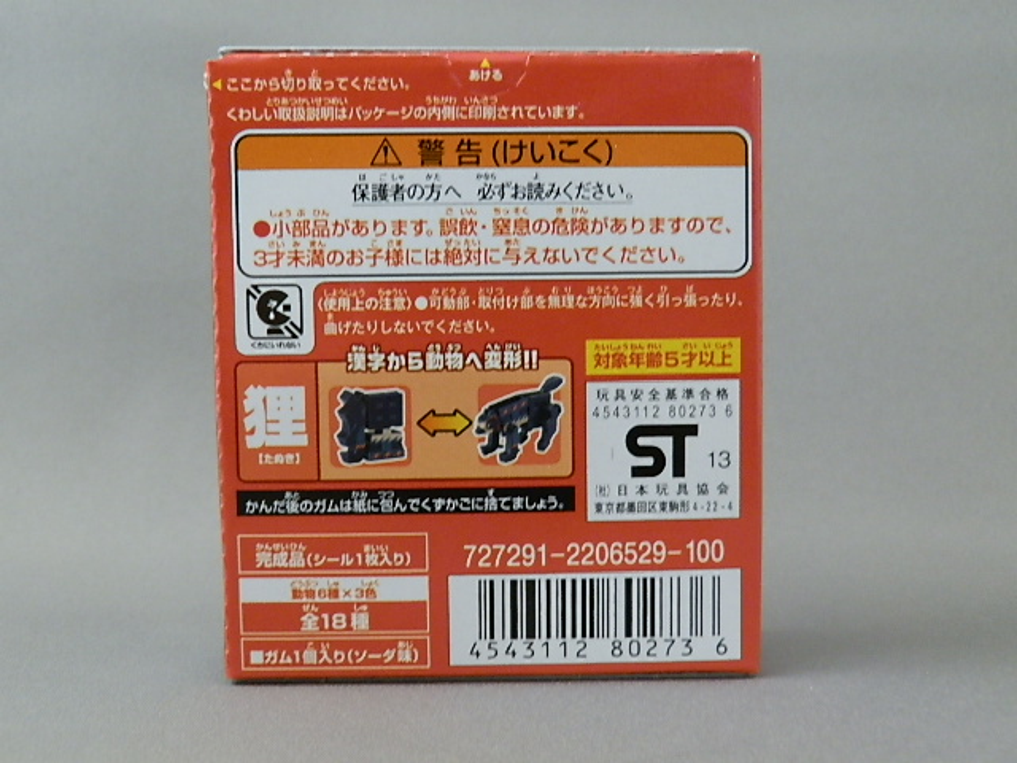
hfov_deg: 54.0
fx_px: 999
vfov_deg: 41.8
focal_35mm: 34
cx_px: 508
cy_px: 382
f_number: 3.5
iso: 200
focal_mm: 6.17
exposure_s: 1/8
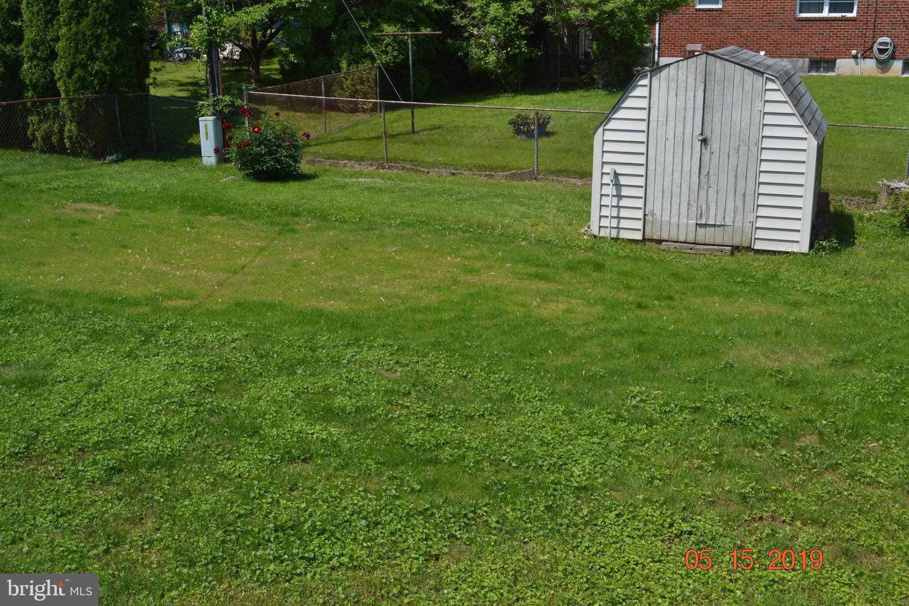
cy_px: 303
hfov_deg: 53.1
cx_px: 454
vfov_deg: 36.9
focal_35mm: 36
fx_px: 909
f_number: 6.3
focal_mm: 24
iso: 100
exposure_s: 1/160
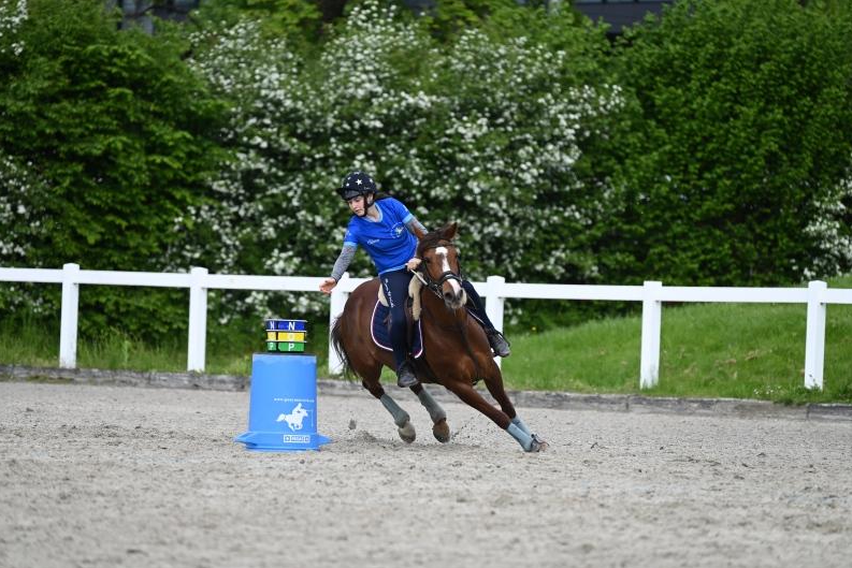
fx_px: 5728
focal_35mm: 242
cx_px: 427
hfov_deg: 8.5
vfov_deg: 5.7
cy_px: 285
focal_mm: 240
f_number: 5
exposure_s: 1/1250
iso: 450
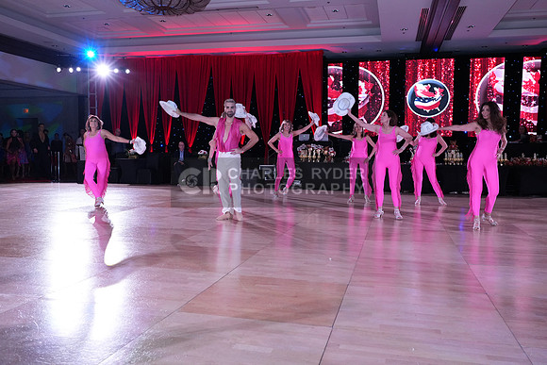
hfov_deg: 61.9
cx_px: 274
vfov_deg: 43.6
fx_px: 456
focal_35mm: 30
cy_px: 182
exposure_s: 1/250
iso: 2500
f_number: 5
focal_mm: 30
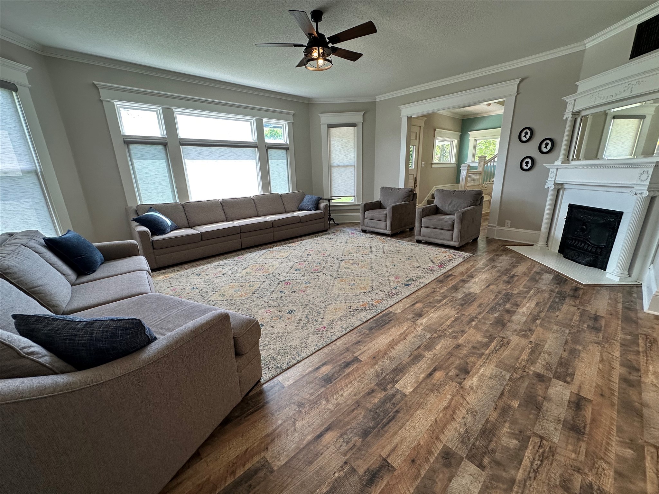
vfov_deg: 85.7
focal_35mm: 14
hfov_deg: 102.1
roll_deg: +1.9
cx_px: 330
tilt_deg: -15.3
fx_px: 267
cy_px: 247
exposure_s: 1/120
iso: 100
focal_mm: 2.22
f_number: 2.2
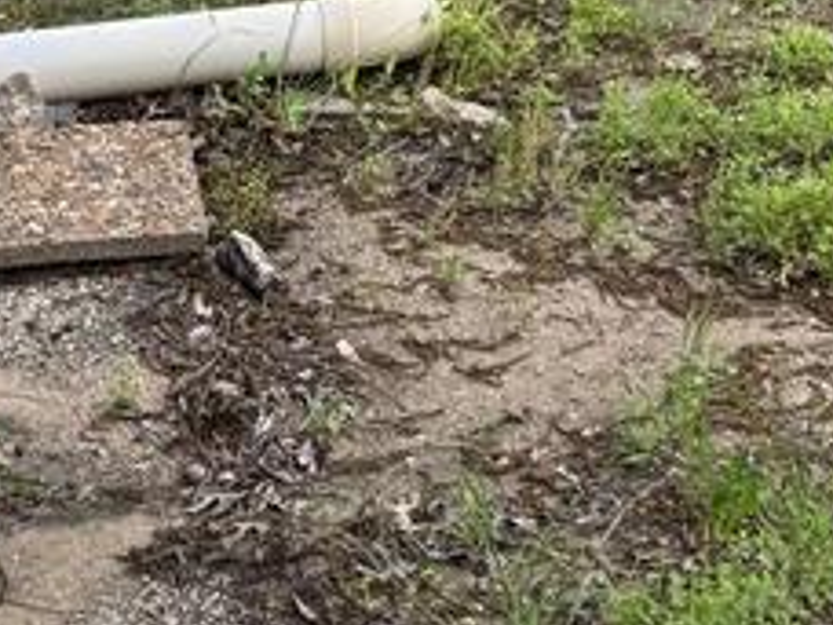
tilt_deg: -5.7
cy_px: -654
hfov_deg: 18.1
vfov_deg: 12.1
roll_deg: -0.3
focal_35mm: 108
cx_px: 596
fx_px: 2599
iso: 80
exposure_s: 1/531
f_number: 1.78
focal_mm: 6.76
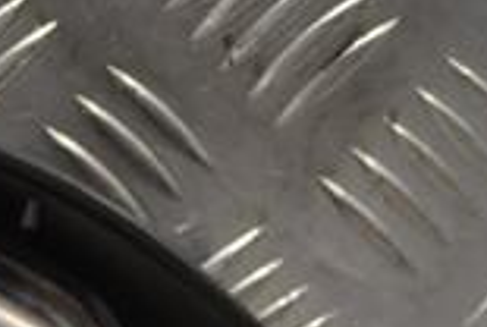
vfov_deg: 6.2
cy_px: 519
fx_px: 2982
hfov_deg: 9.0
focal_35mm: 220
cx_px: -358
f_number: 5
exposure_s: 1/100
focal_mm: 38
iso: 400
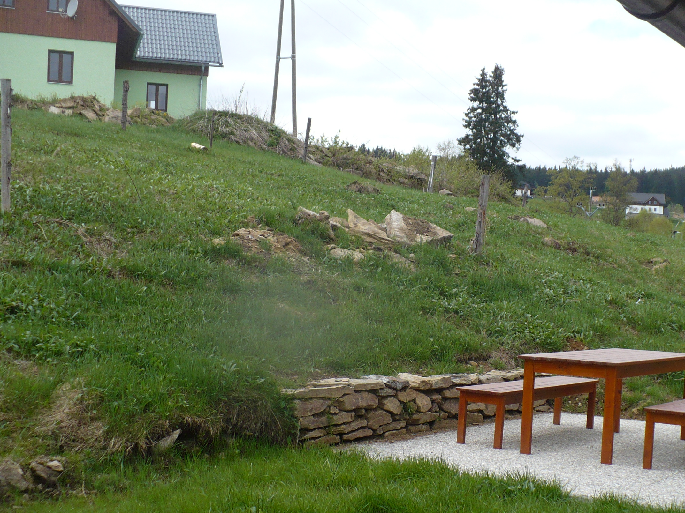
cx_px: 460
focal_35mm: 53
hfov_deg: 35.8
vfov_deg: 27.4
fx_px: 1049
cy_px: 332
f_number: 2.8
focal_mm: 6.1
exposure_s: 1/800
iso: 100
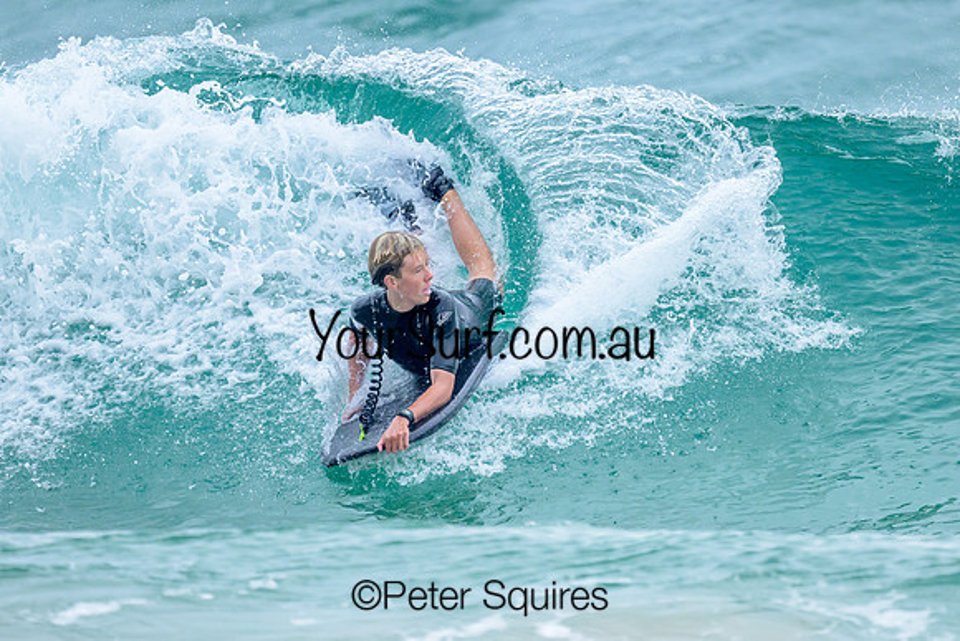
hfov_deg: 1.9
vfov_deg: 1.3
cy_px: 349
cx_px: 564
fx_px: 29328
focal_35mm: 1100
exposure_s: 1/2500
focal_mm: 800
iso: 800
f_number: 6.3
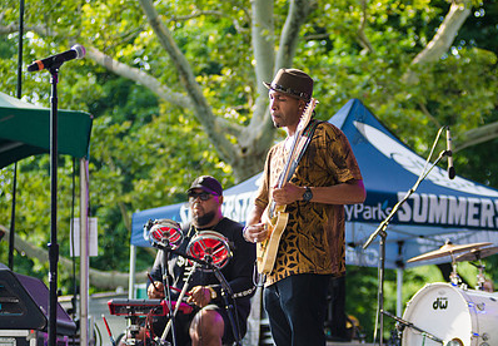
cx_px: 311
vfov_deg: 10.4
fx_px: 1905
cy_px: 215
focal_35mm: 136
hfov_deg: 14.9
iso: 500
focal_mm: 80
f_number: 2.8
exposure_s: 1/1600
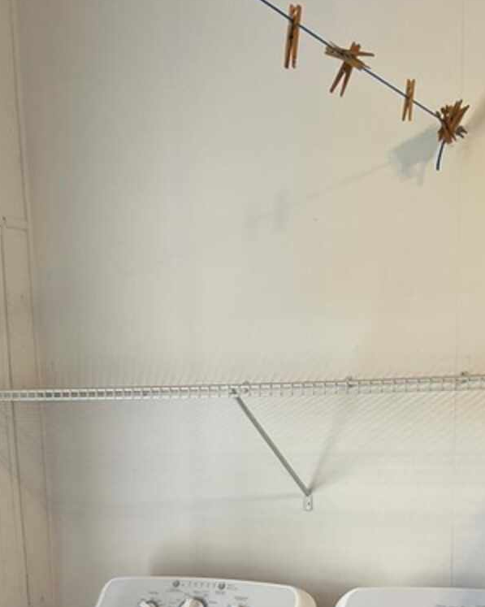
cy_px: 609
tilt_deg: -11.7
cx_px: 241
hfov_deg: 26.2
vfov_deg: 30.2
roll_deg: +2.1
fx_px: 1041
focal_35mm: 58
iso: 80
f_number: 1.5
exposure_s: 1/120
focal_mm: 5.7
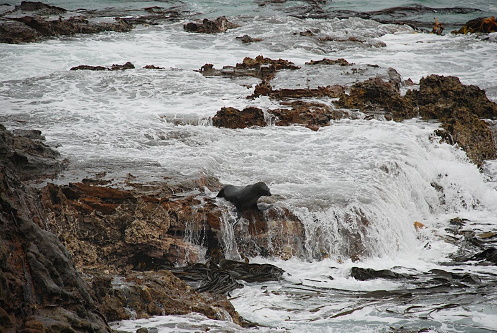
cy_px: 166
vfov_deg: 6.8
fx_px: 2800
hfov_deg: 10.1
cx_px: 248
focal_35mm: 202
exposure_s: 1/500
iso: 400
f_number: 6.3
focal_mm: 135
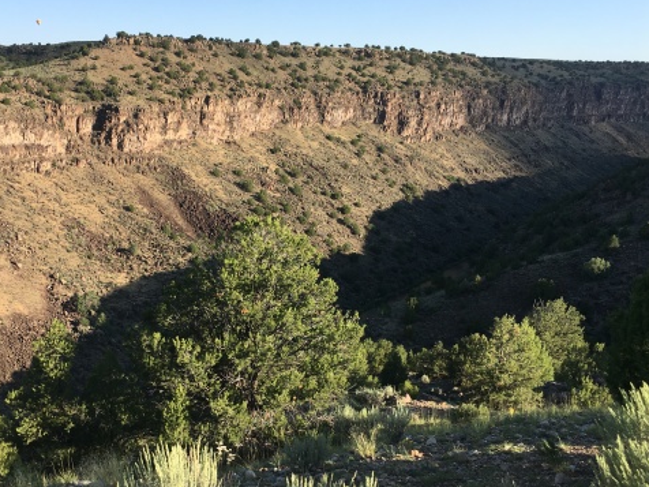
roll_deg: -0.3
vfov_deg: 36.8
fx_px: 731
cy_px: 277
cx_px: 250
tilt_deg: -14.3
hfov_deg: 47.5
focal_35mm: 39
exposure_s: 1/761
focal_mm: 4.15
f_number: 2.2
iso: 25
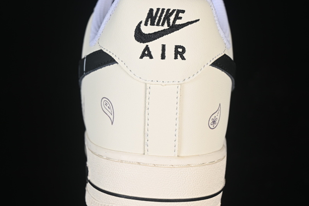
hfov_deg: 26.6
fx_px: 652
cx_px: 156
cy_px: 103
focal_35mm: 76
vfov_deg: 18.0
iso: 160
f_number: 7.1
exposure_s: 1/80
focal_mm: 50
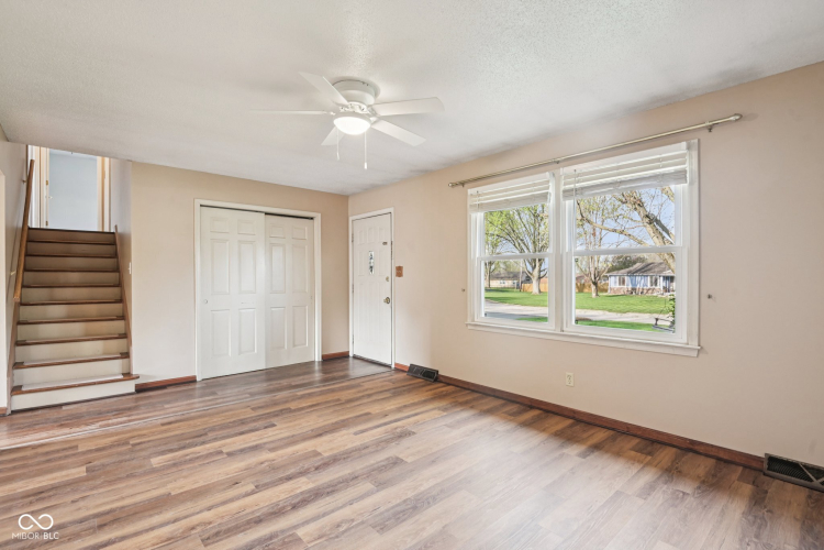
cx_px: 412
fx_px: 366
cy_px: 275
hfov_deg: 96.7
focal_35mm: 16
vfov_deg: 73.7
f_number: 8
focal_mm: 16
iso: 360
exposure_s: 1/15
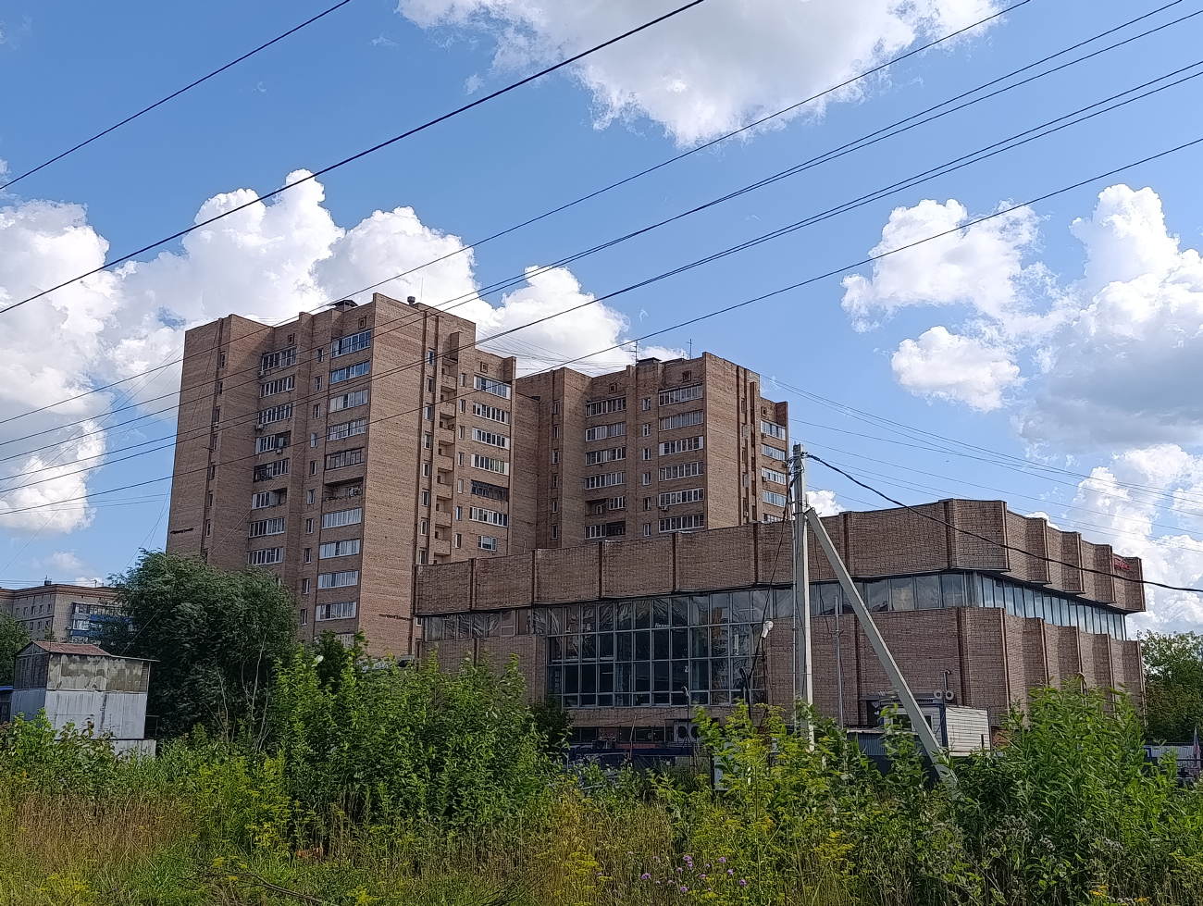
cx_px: 602
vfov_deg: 40.8
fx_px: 1218
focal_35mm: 35
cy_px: 453
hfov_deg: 52.6
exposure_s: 1/617
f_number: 1.7
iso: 50
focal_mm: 6.11
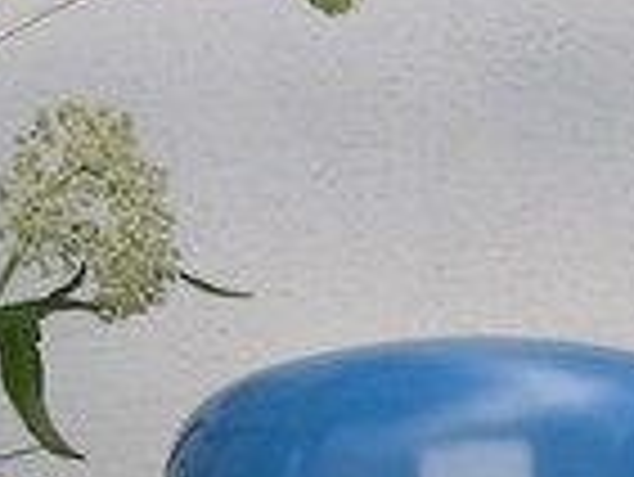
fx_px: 3648
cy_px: 544
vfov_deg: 7.4
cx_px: 389
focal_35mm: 199
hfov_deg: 9.9
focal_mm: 5.8
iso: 50
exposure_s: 1/125
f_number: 5
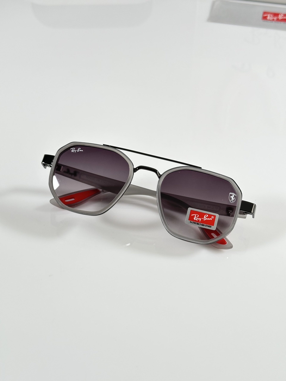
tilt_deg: -42.9
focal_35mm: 48
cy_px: 190
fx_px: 529
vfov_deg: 39.7
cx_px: 143
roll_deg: -0.6
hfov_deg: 30.3
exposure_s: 1/100
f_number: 1.78
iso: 80
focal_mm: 6.86
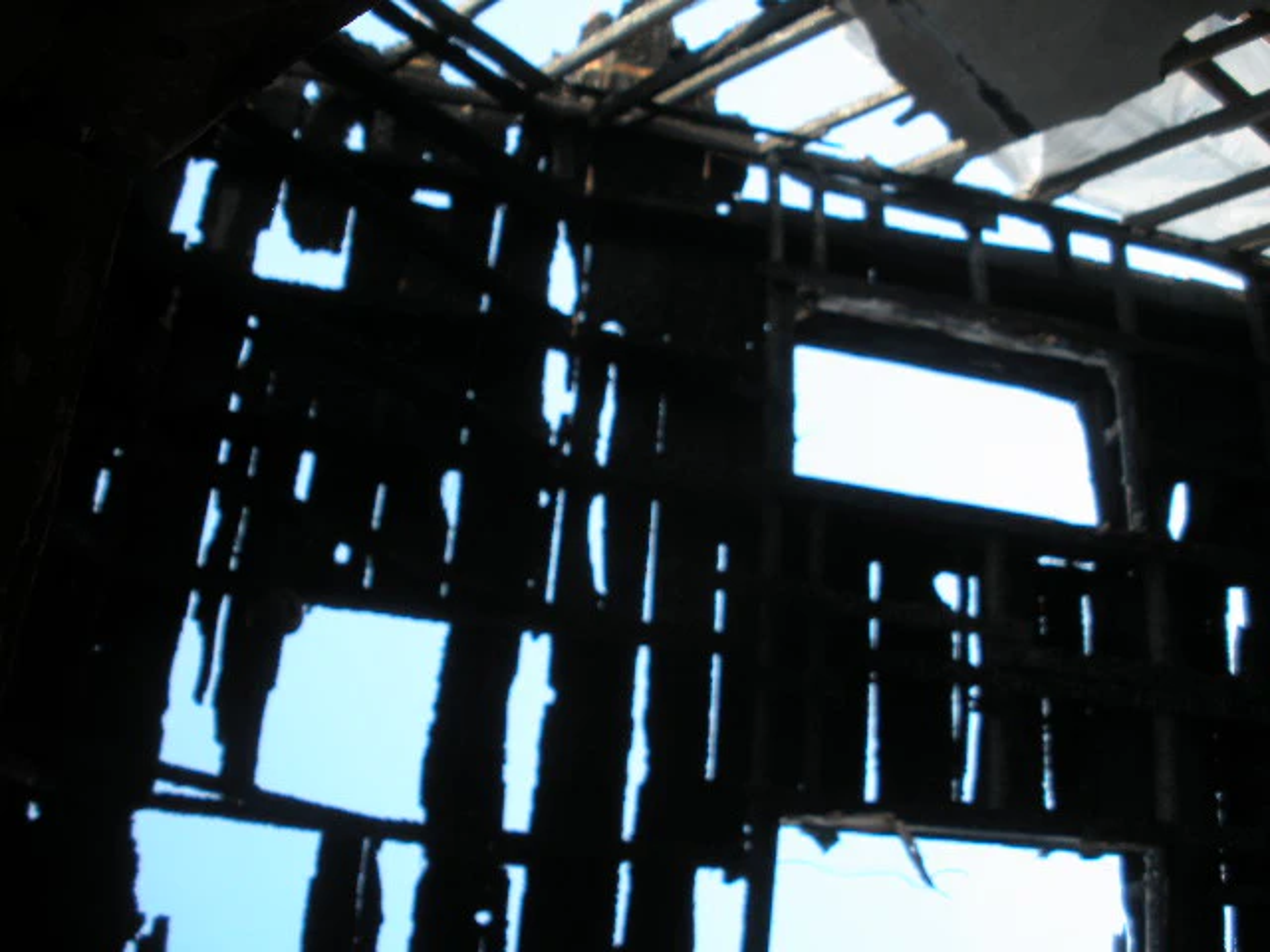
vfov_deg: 40.7
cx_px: 635
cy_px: 476
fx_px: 1284
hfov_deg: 52.6
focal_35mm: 35
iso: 64
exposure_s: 1/100
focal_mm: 6.3
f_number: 3.5
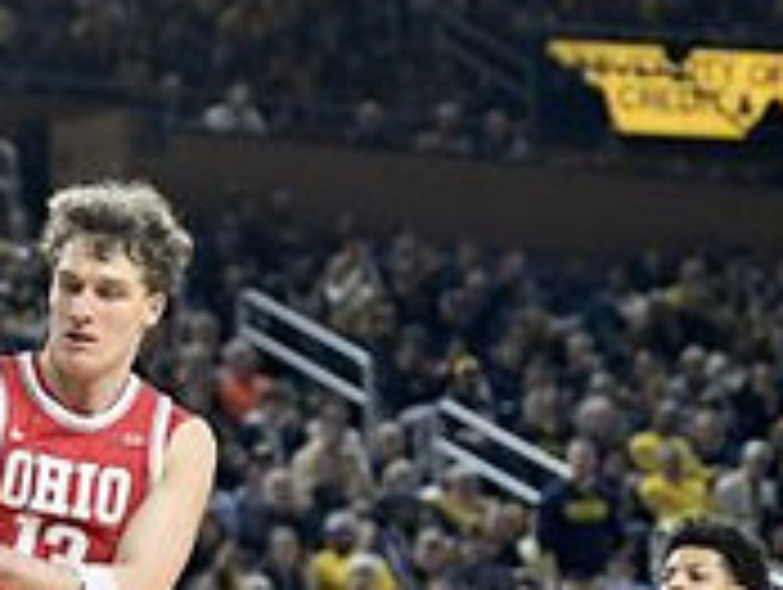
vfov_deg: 6.6
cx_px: -400
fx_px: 5074
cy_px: 417
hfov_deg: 8.6
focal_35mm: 224
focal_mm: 70
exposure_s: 1/1250
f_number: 2.8
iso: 3200
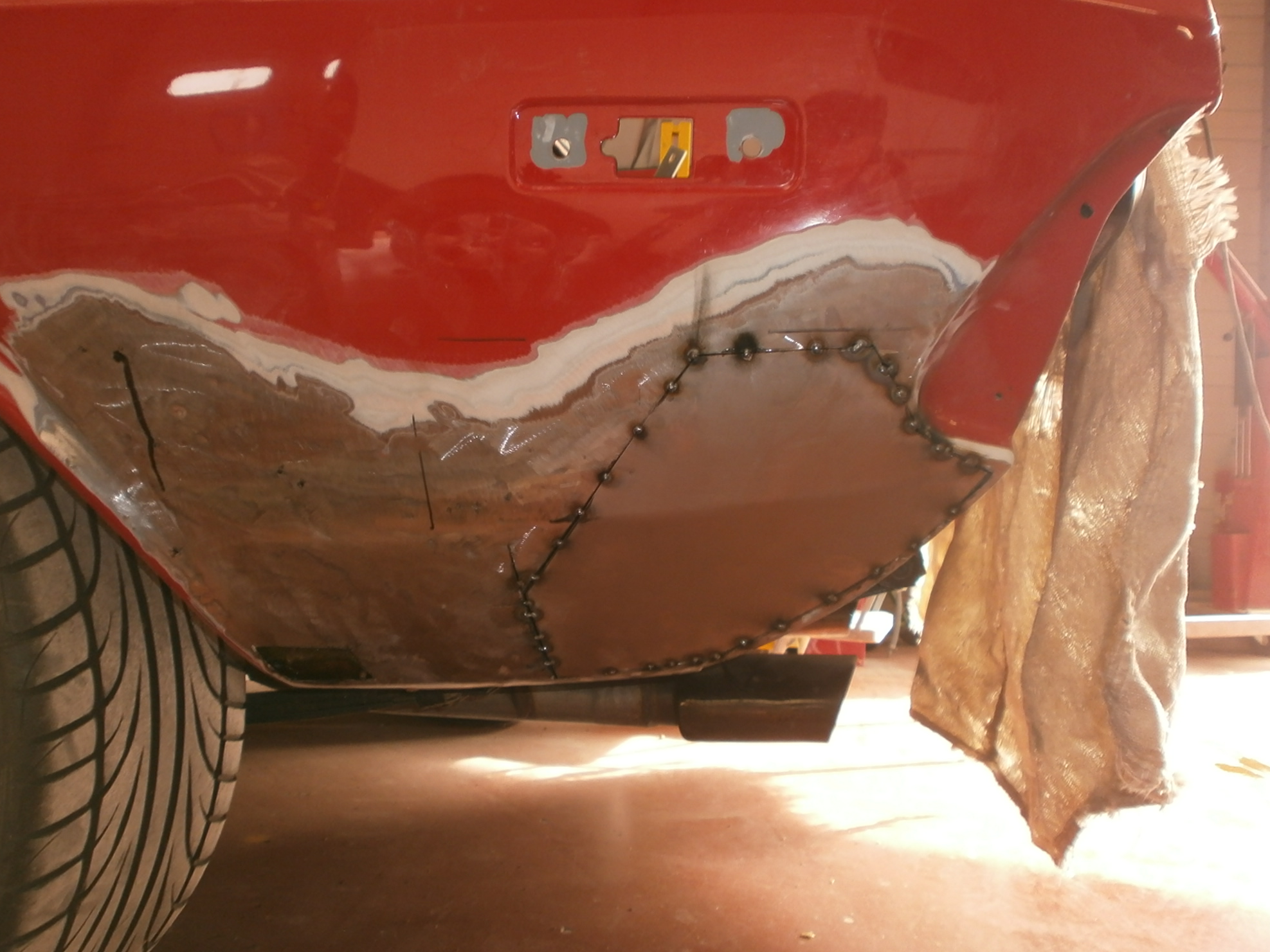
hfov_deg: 63.4
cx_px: 628
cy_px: 484
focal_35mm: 28
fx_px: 1027
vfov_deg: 49.7
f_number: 2.9
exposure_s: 1/30
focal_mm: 4.8
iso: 100
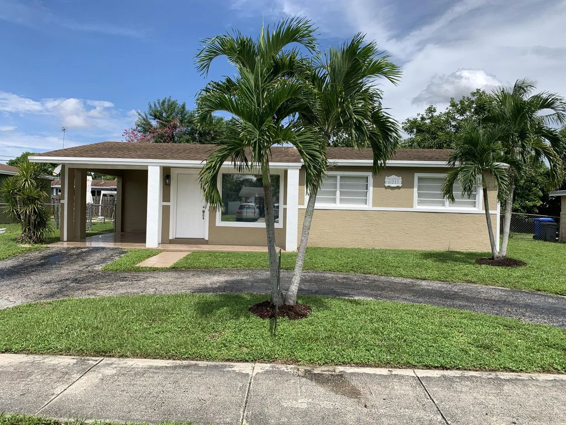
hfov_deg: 67.3
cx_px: 283
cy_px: 212
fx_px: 425
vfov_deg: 53.1
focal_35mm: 26
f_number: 1.8
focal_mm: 4.25
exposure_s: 1/2755
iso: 25
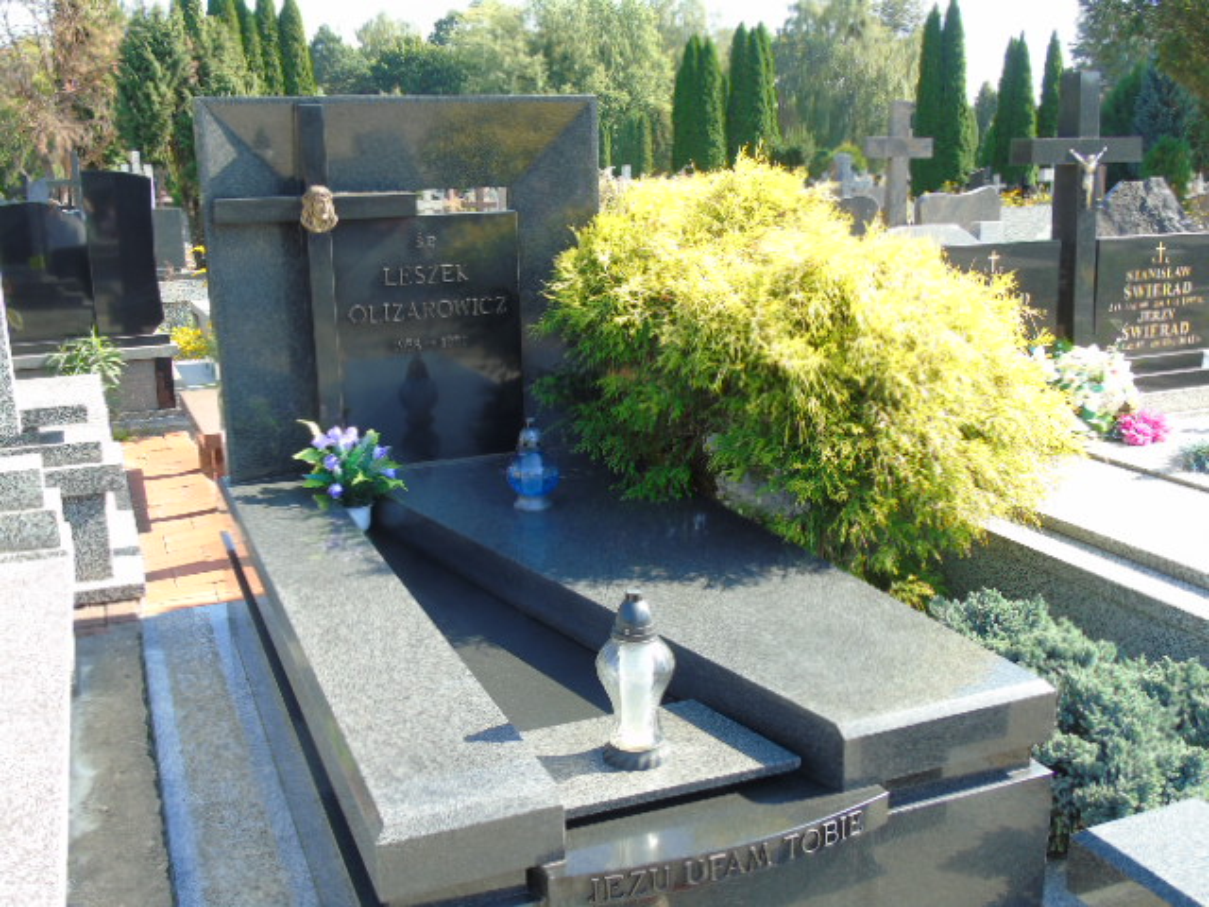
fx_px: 1187
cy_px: 454
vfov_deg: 41.8
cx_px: 604
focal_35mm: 34
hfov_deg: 54.0
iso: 80
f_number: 3.8
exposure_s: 1/125
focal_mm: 6.1
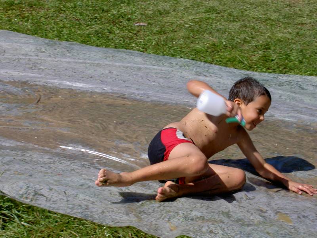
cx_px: 158
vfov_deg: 12.8
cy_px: 119
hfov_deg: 17.0
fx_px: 1062
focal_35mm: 116
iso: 100
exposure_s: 1/200
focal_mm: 24
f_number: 8.3
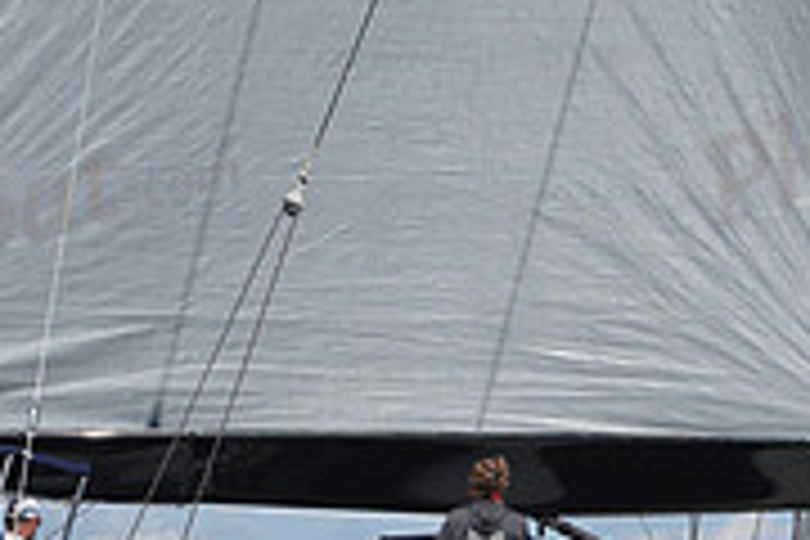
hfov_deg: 9.1
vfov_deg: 6.1
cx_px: 477
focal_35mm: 225
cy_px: 407
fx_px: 5062
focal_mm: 70
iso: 320
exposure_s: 1/1250
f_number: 10
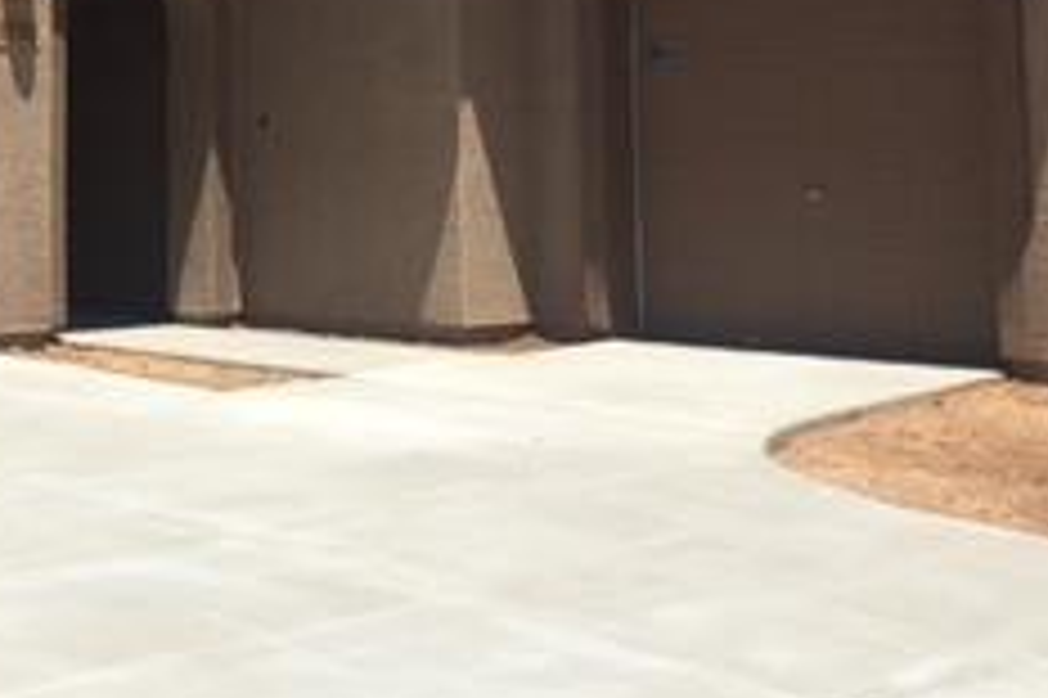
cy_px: -140
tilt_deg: +7.9
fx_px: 2414
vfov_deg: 15.8
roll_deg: +0.0
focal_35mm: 83
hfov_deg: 24.1
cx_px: 220
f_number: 2.2
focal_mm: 4.15
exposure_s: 1/2481
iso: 25
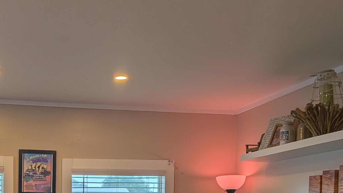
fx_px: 482
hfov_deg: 38.2
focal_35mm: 53
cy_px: 216
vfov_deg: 21.4
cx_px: 88
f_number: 1.7
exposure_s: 1/277
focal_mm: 4.53
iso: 27
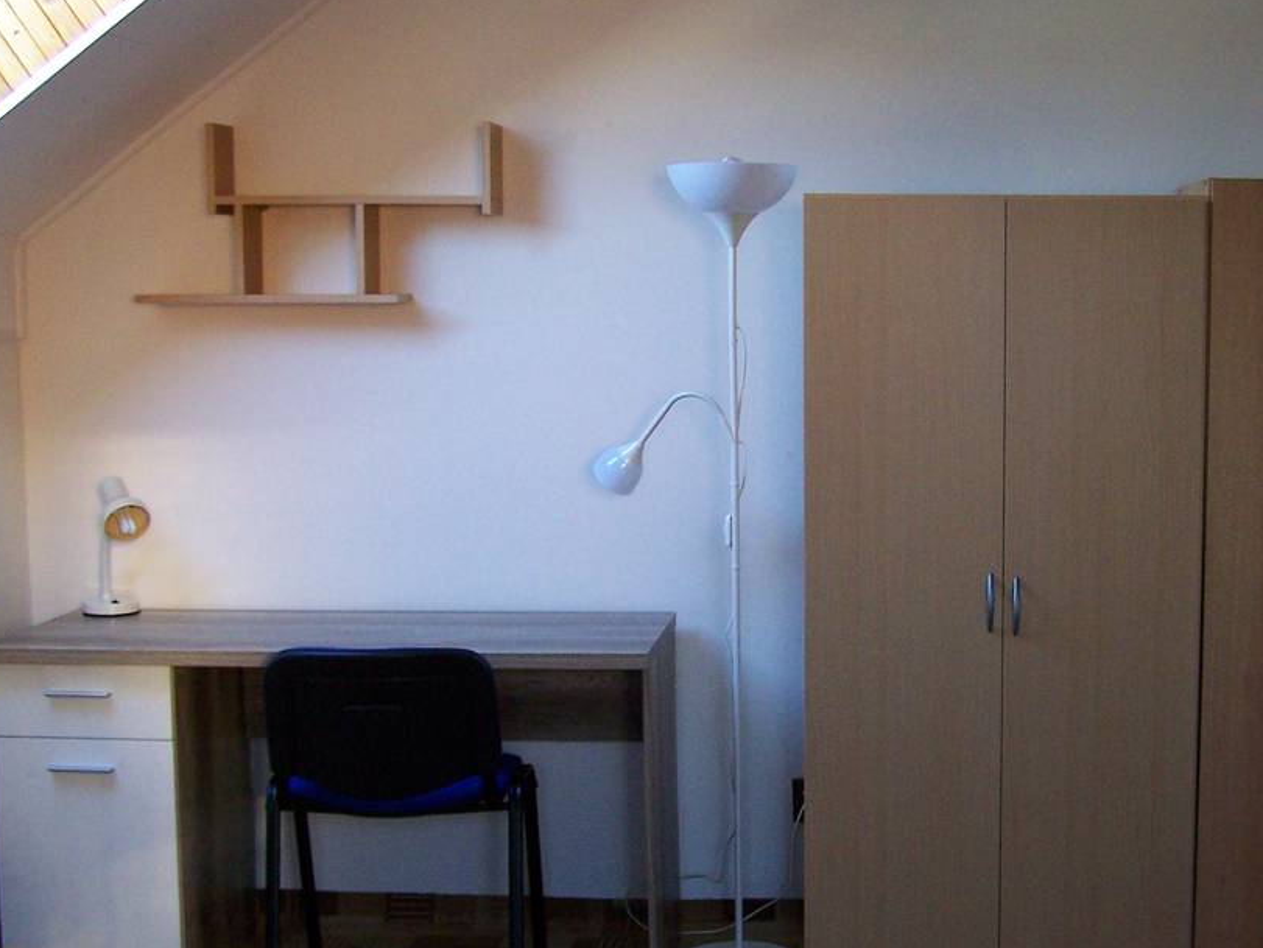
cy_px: 589
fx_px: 2190
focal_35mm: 60
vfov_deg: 24.4
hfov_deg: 31.9
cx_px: 852
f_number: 2.8
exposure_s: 1/30
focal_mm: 6.3
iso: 200
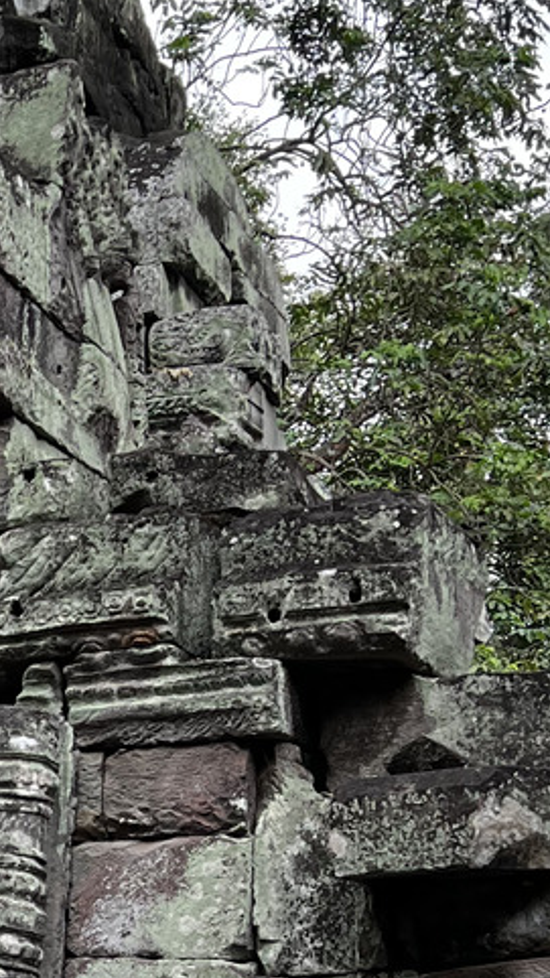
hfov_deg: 12.1
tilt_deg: +8.3
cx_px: -343
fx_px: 2438
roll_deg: +0.8
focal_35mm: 94
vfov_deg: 22.3
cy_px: 830
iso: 50
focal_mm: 5.7
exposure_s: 1/552
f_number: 1.5
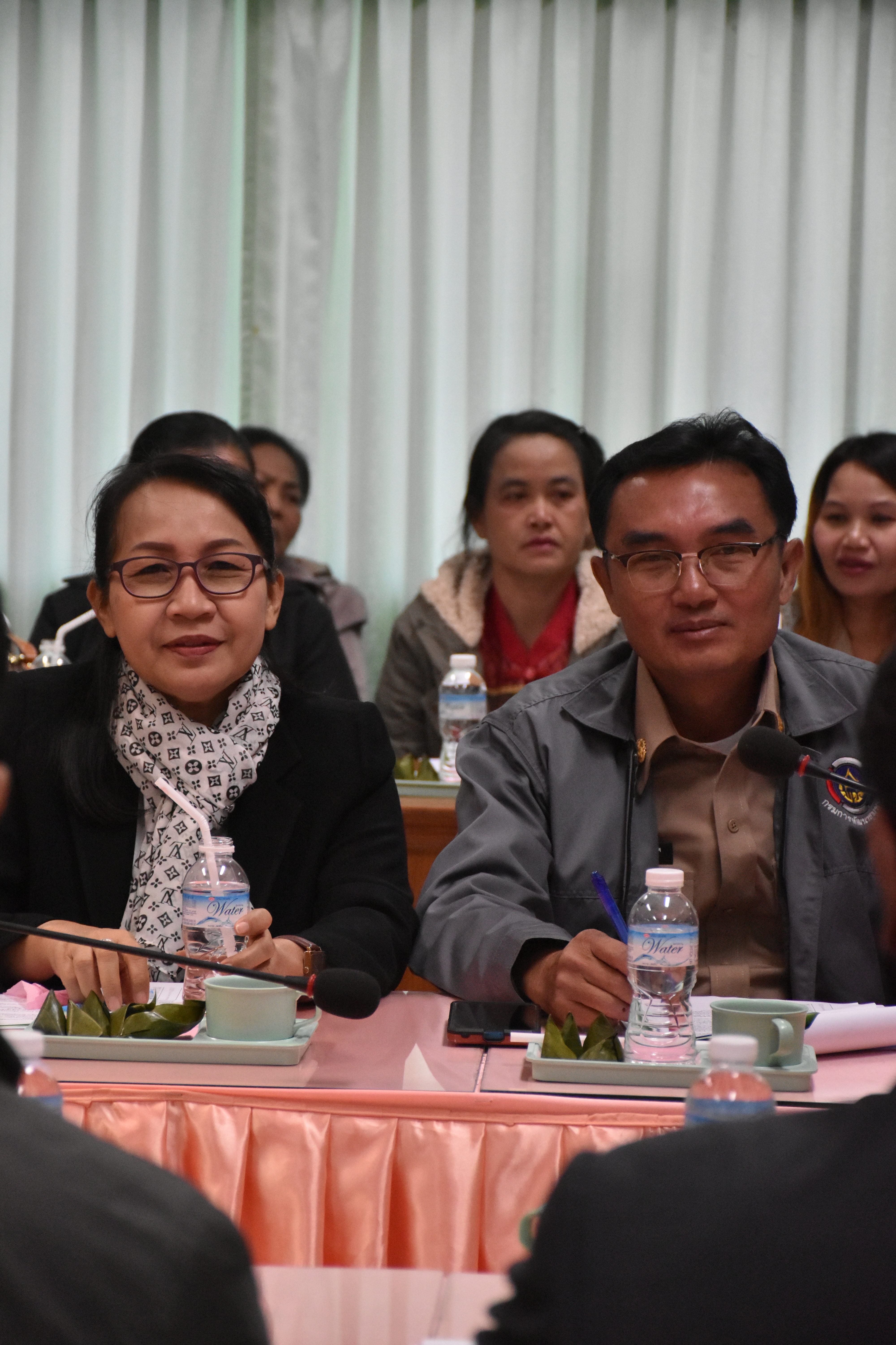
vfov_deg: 16.1
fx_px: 4760
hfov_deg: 10.8
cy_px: 672
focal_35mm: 128
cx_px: 448
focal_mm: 85
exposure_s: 1/320
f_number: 5.3
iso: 2500
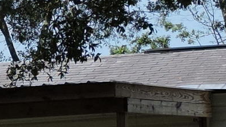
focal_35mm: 389
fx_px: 2331
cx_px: -114
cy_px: 176
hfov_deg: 5.5
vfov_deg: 3.1
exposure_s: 1/1000
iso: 100
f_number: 3.5
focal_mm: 8.4
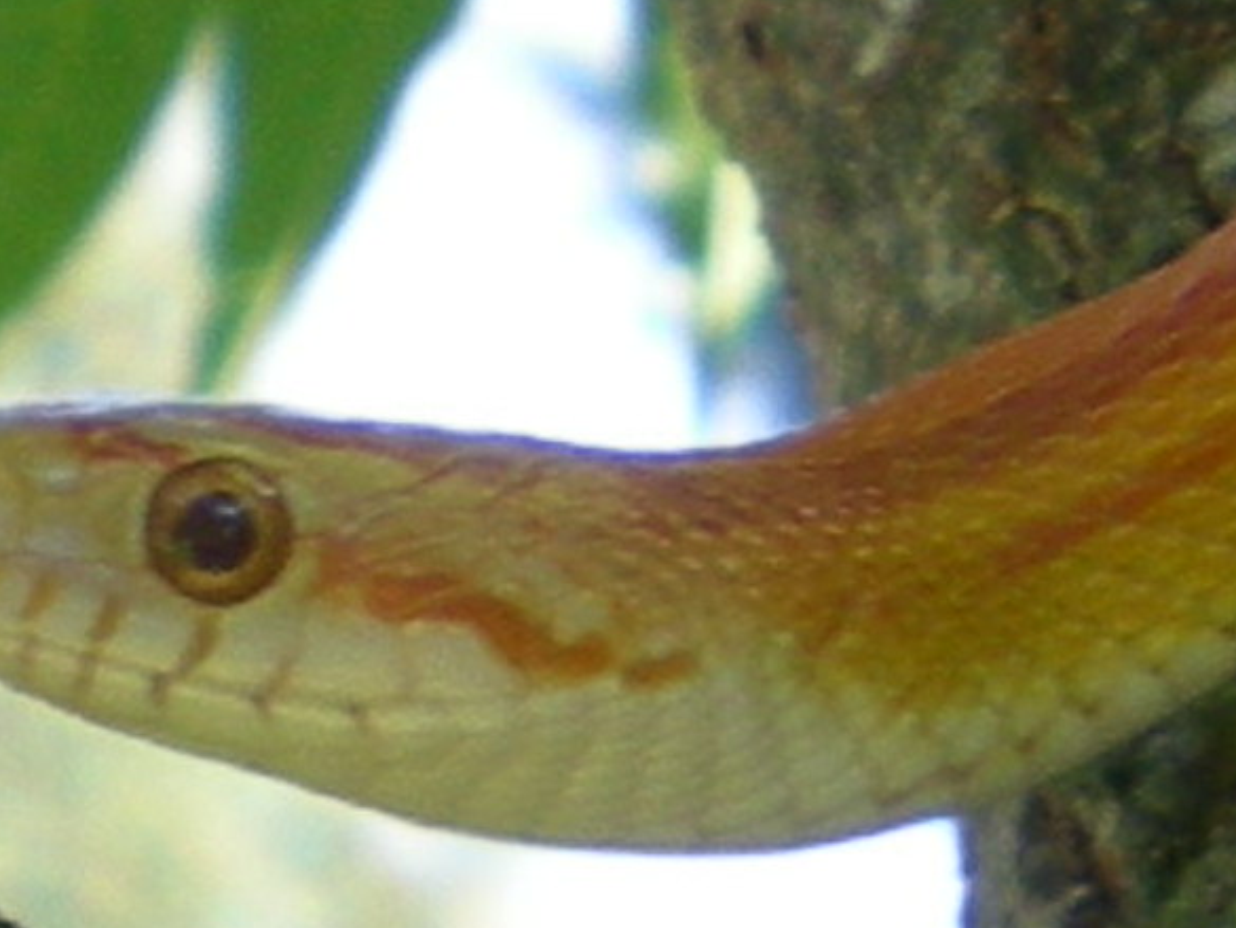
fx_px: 3500
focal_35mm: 98
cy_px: 448
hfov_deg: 20.0
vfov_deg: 15.1
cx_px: 592
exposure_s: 1/61.8
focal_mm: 9.3
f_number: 3.9
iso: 50
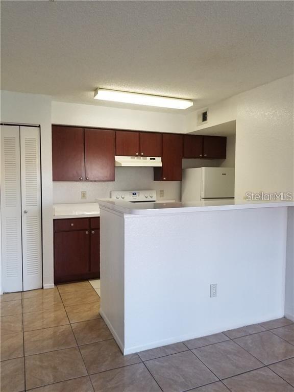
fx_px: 294
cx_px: 147
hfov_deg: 53.1
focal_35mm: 26
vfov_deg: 67.3
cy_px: 196
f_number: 1.7
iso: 125
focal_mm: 4.25
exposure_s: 1/60
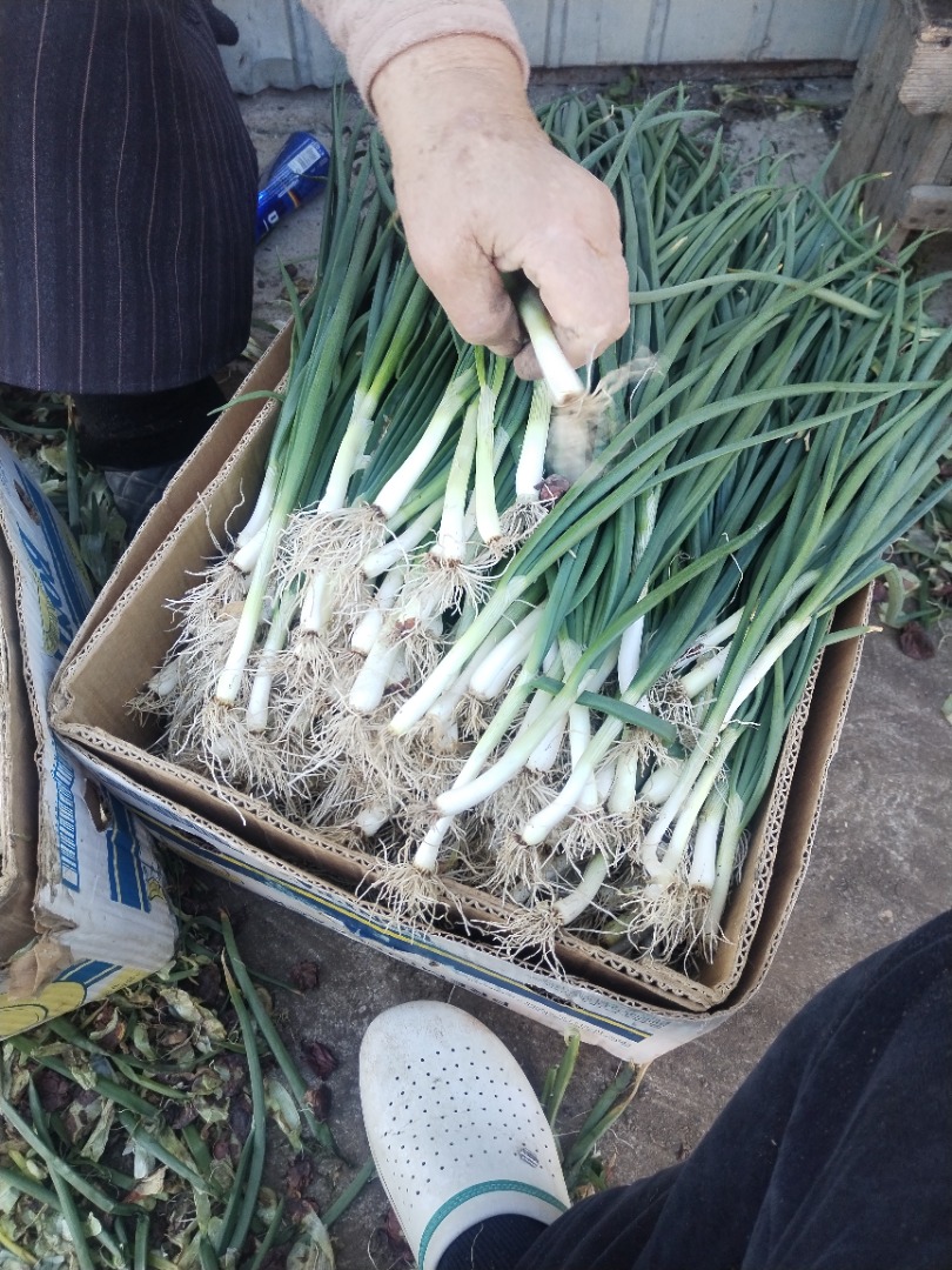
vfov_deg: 67.3
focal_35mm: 26
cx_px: 476
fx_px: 953
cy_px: 635
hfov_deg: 53.1
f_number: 1.8
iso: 257
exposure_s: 1/100
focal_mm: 4.75
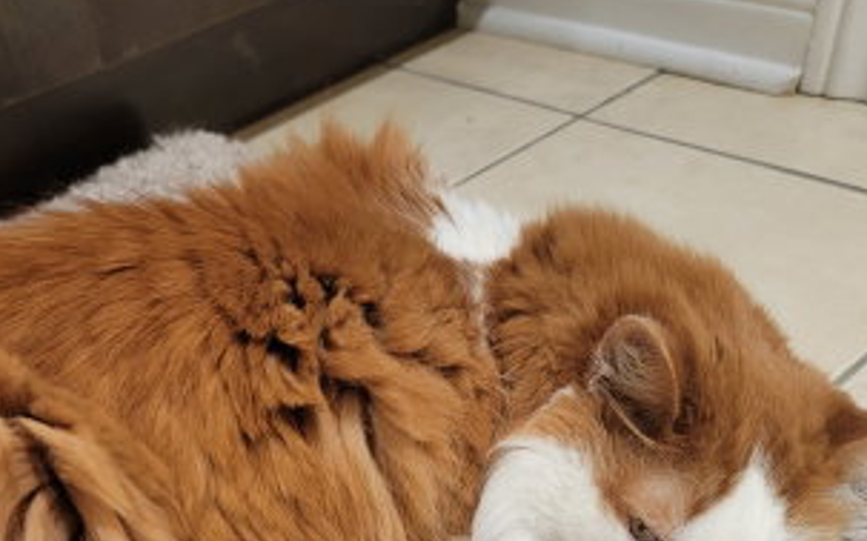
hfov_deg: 46.5
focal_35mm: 42
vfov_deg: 29.1
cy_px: 497
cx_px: 289
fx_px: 992
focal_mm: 6.7
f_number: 1.8
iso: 250
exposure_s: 1/40
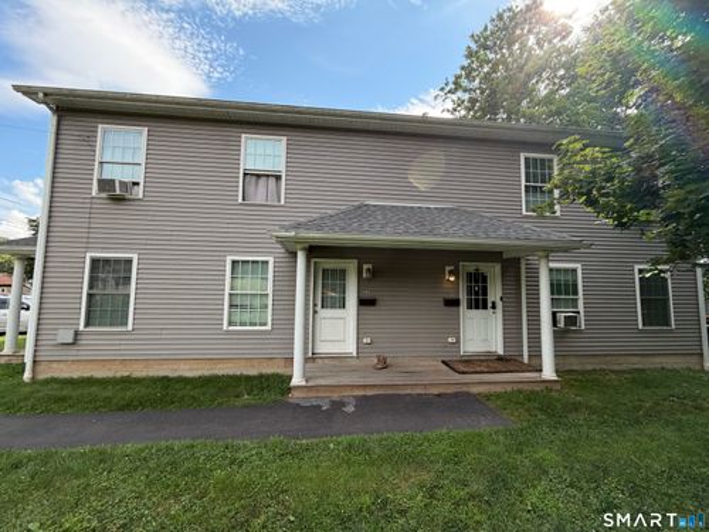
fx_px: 287
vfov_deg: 85.7
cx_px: 354
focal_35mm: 14
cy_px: 266
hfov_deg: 102.1
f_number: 2.2
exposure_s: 1/502
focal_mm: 2.22
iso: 64
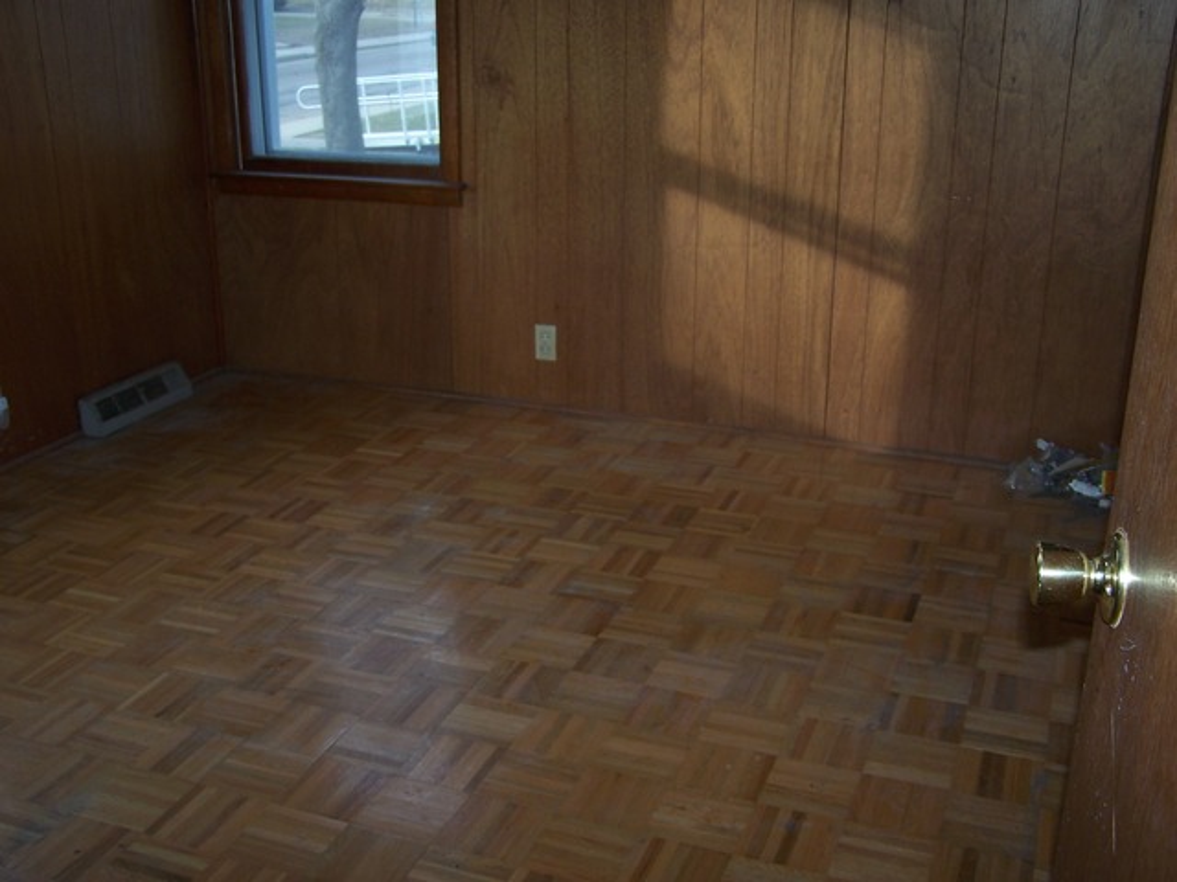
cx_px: 588
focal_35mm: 38
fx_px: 1292
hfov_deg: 49.0
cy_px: 441
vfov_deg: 37.7
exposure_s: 1/60
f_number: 2.8
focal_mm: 6.3
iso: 80
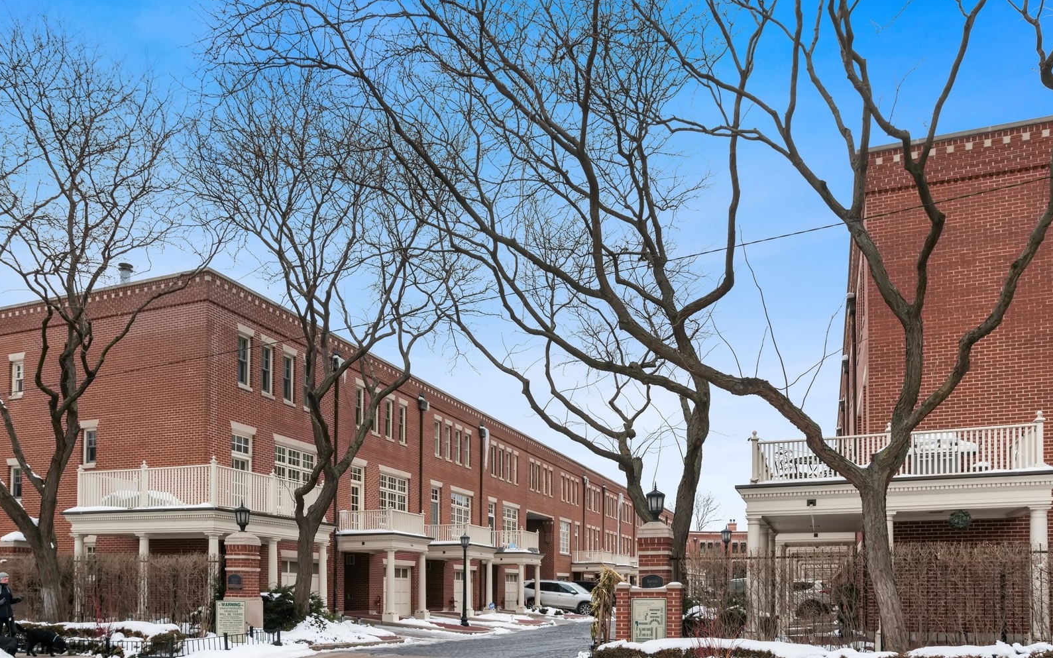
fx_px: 775
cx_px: 521
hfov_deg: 68.4
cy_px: 353
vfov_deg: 46.0
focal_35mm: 27
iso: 500
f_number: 8
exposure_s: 1/400
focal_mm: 26
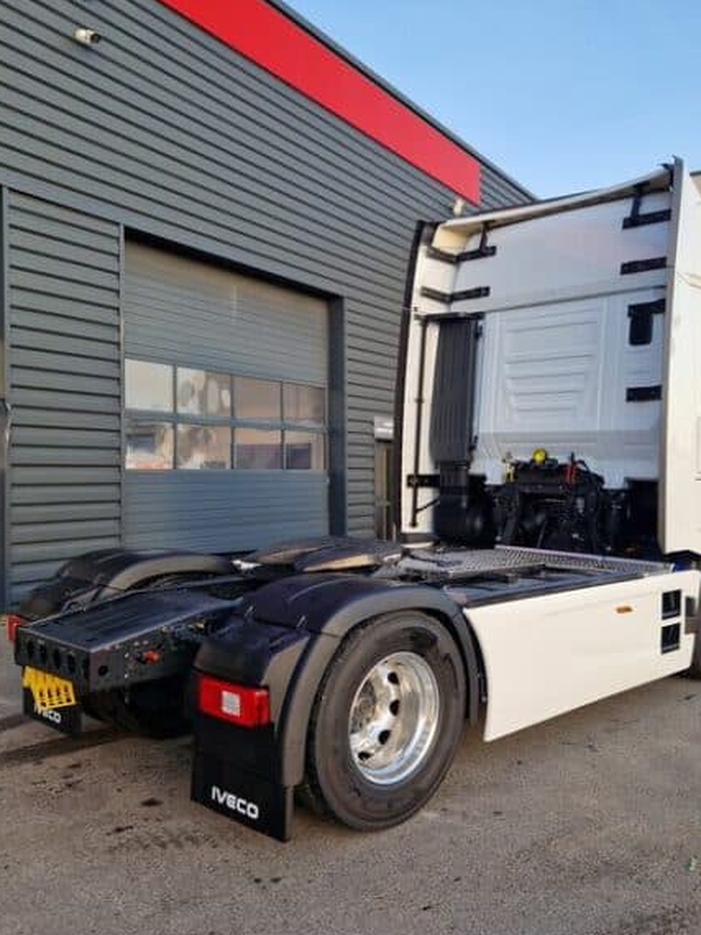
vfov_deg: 58.4
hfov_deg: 45.0
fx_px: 838
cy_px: 469
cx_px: 440
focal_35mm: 31
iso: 50
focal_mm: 5.4
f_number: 1.8
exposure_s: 1/885
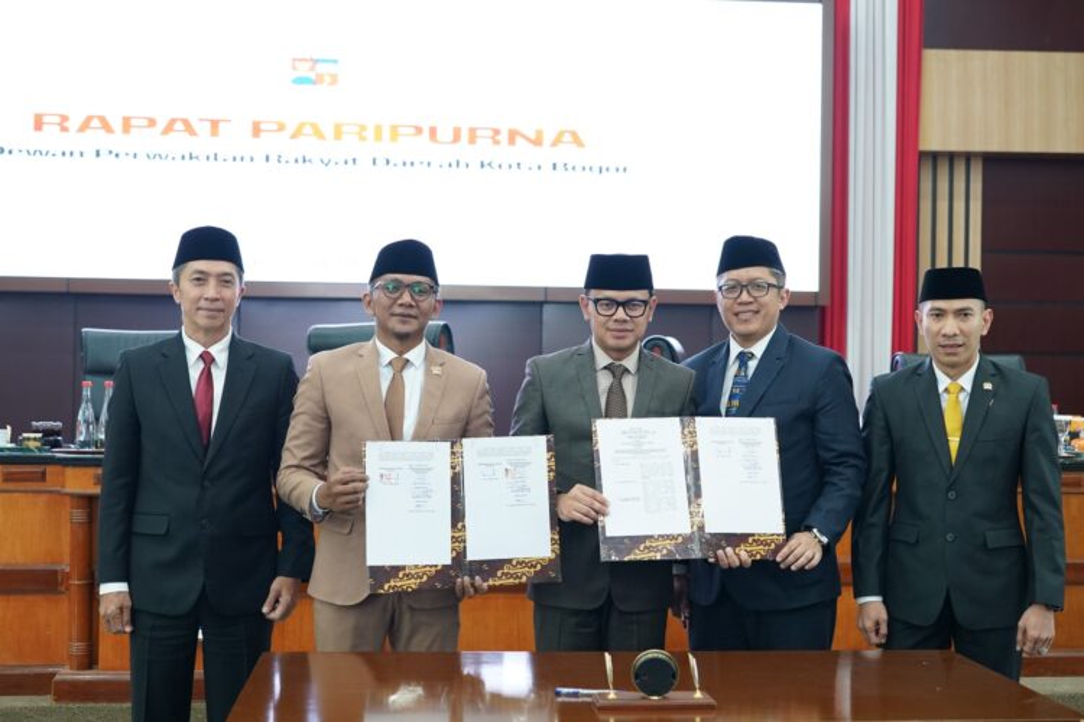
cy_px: 361
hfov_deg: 41.9
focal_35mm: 47
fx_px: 1415
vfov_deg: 28.6
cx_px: 542
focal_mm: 47
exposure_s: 1/100
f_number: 4.5
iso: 2500
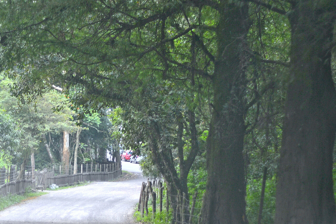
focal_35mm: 126
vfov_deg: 10.9
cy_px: 176
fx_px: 1176
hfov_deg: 16.2
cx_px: 105
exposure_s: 1/80
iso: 100
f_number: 1.8
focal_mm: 50
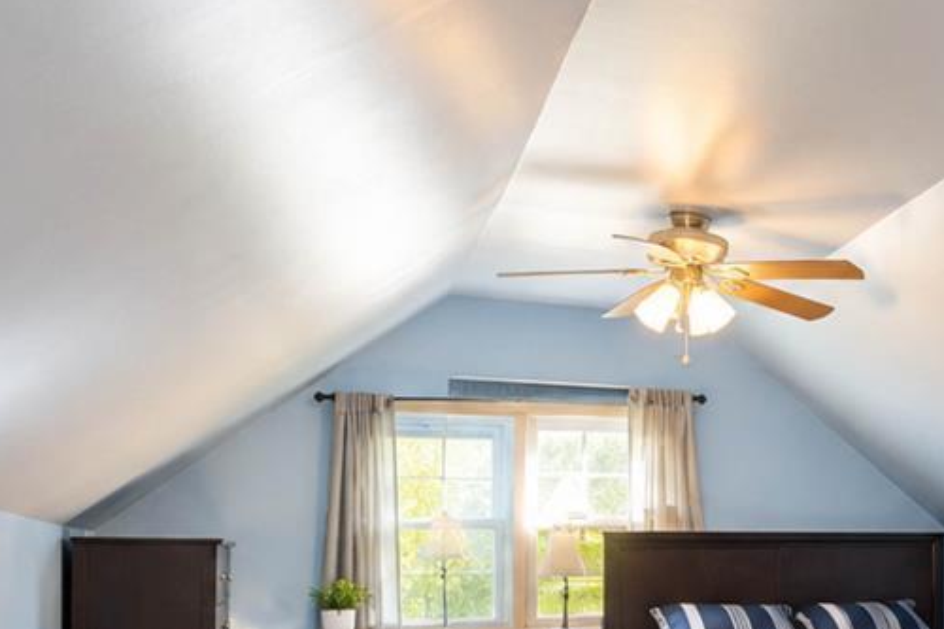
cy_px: 574
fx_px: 1297
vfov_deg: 26.3
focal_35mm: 50
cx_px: 1169
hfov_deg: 32.2
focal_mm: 16.5
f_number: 4
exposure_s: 1/30
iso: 250
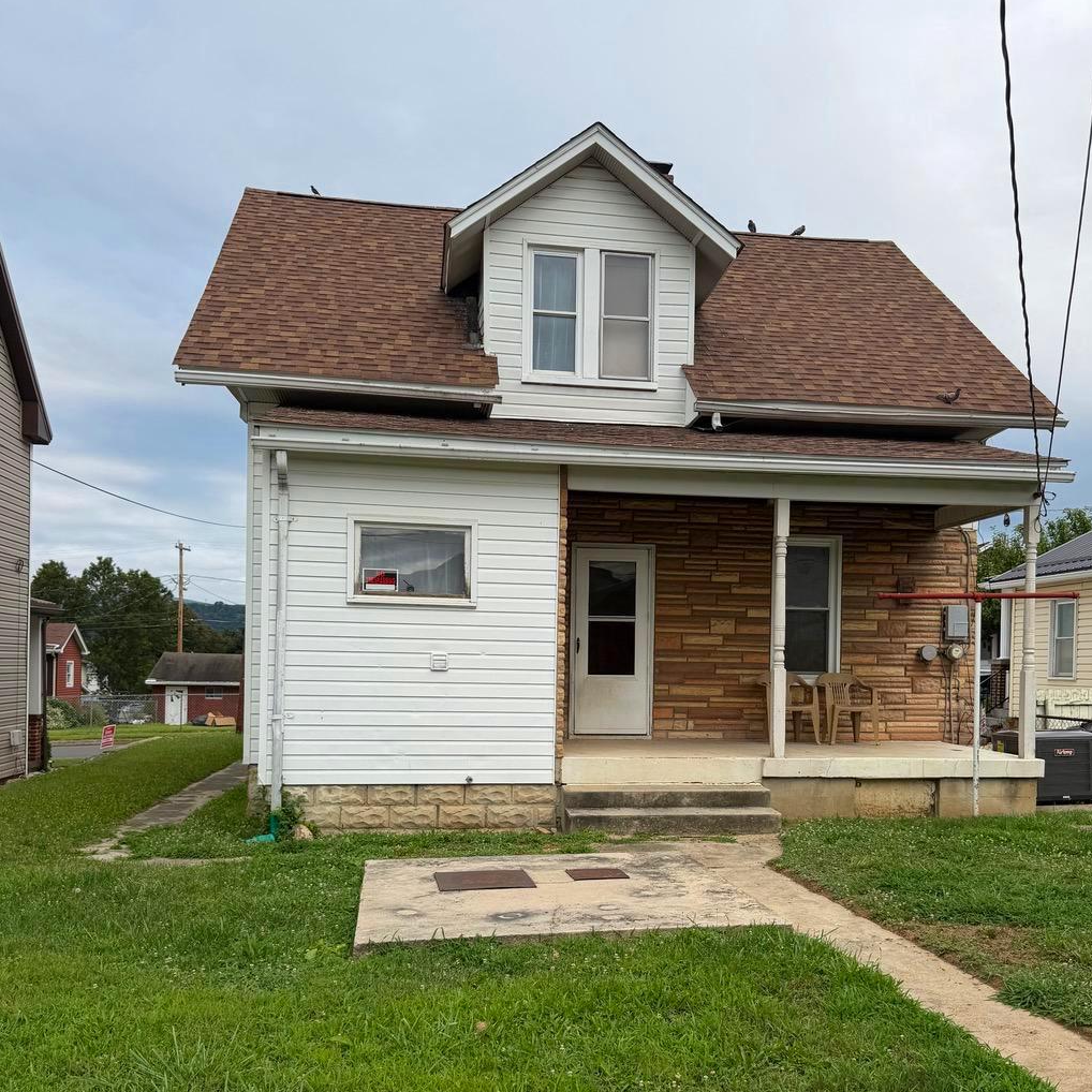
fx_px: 1142
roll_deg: -1.3
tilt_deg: +0.0
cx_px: 600
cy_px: 663
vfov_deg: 50.7
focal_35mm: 32
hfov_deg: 51.0
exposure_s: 1/3953
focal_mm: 6.76
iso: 80
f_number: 1.78
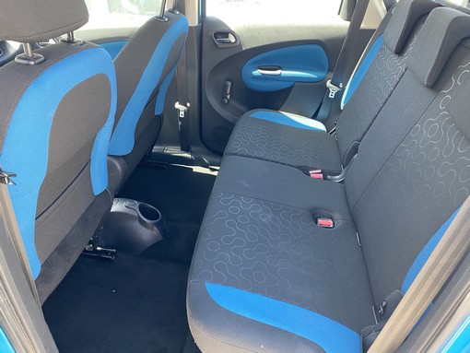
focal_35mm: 26
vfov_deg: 53.1
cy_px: 176
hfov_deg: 67.3
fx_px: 353
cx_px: 235
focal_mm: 4.25
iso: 125
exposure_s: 1/77
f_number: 1.8
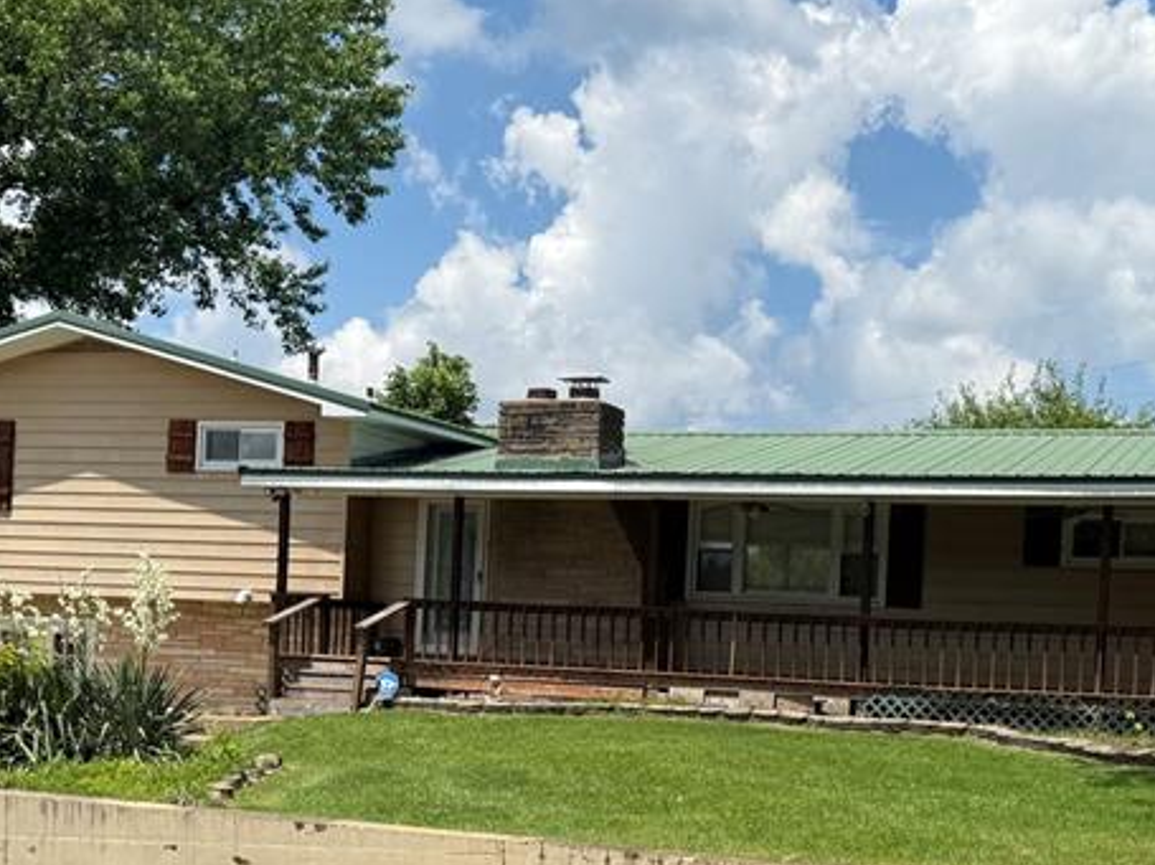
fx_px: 1801
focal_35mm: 54
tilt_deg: +1.4
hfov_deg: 35.3
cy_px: 642
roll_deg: -2.9
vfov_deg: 26.7
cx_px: 729
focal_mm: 6.76
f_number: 1.78
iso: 80
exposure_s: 1/5714
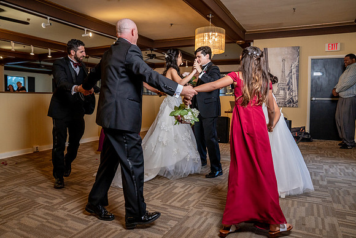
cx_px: 178
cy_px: 113
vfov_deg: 51.0
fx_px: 249
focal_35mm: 25
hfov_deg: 71.2
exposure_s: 1/200
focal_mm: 24
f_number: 4
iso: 2000
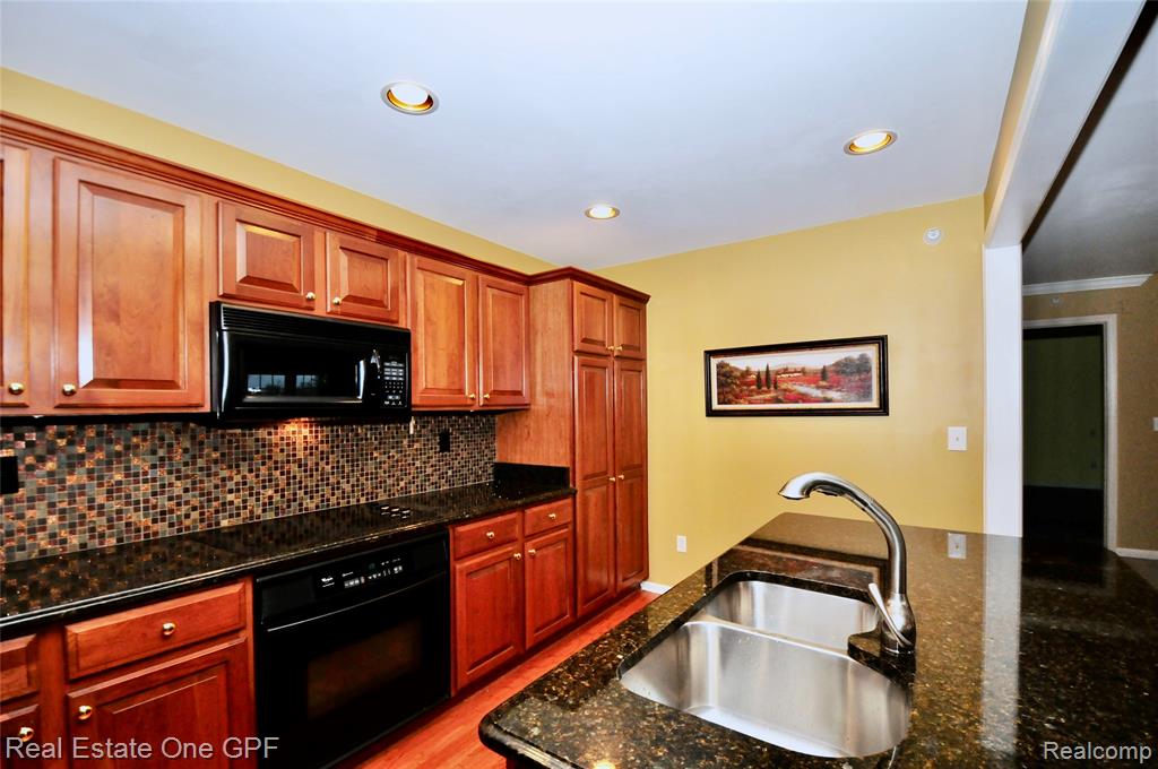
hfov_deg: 100.5
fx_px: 482
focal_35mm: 15
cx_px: 579
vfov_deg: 77.2
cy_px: 384
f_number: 4.5
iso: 1000
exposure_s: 1/160
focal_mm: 10
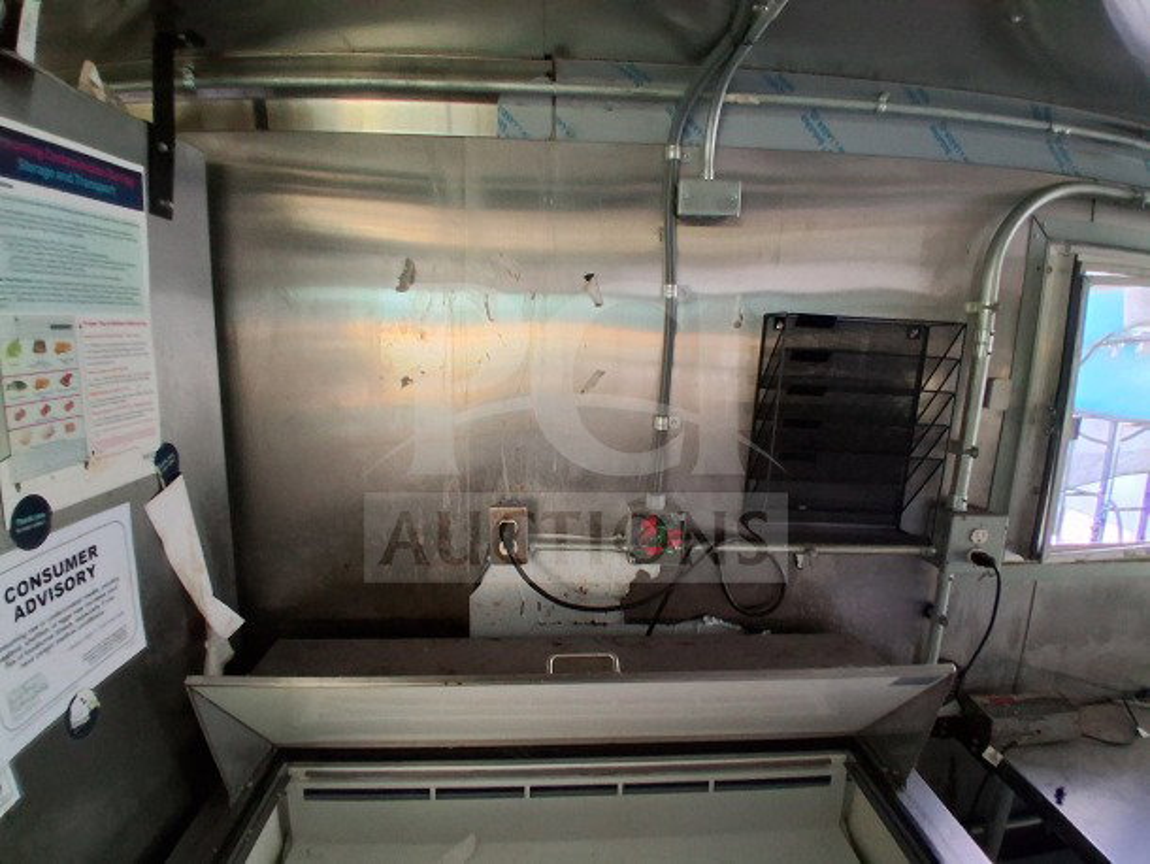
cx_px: 575
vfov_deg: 74.8
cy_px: 432
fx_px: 565
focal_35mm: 17
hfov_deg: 91.0
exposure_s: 1/40
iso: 320
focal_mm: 1.4
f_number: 2.2
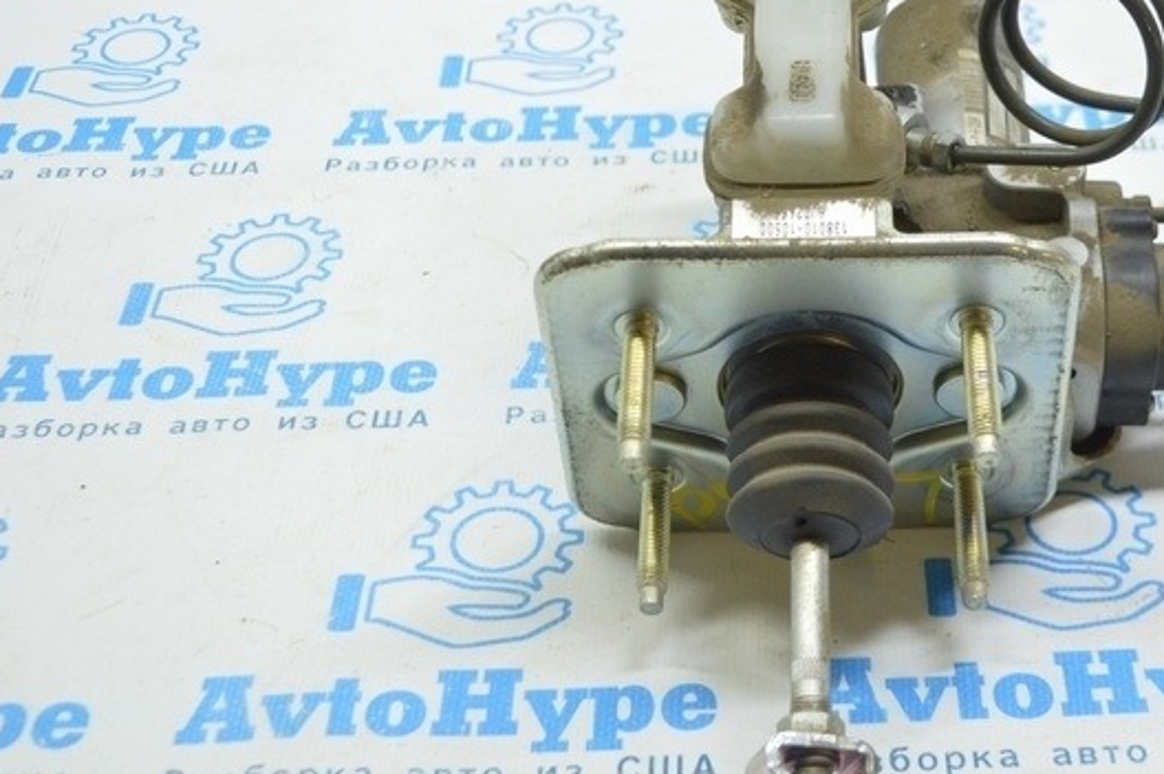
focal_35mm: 64
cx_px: 772
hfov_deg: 31.2
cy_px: 264
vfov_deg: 21.1
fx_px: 2067
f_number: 3.8
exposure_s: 1/50
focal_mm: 22
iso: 400
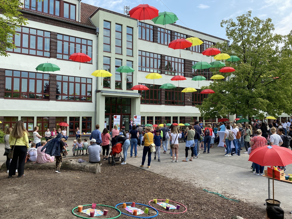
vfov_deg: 53.1
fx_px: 219
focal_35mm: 26
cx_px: 146
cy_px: 110
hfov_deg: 67.3
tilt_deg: +1.6
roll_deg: +0.0
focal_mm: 4.25
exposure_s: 1/1287
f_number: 1.8
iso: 32
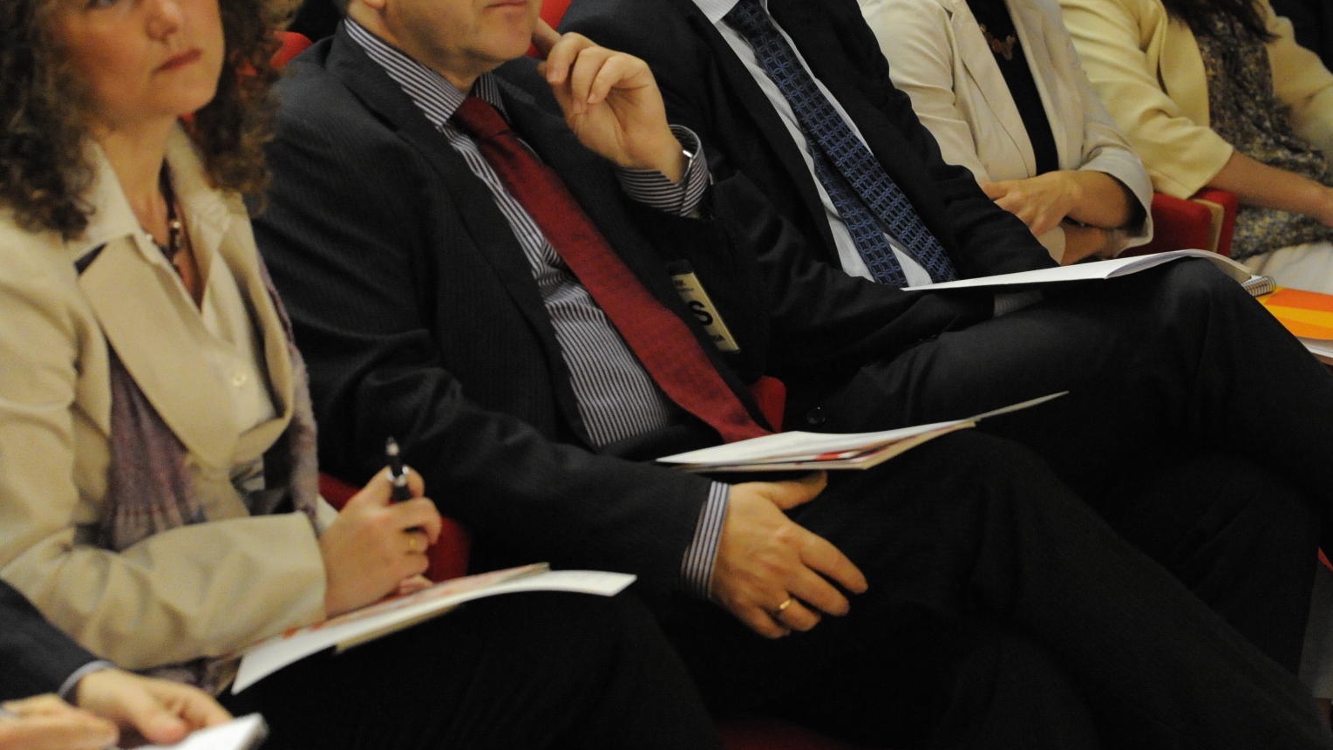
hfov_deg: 20.9
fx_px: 3605
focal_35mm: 102
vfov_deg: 11.8
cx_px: 817
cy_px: 211
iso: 12800
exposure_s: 1/250
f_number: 4
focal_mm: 70
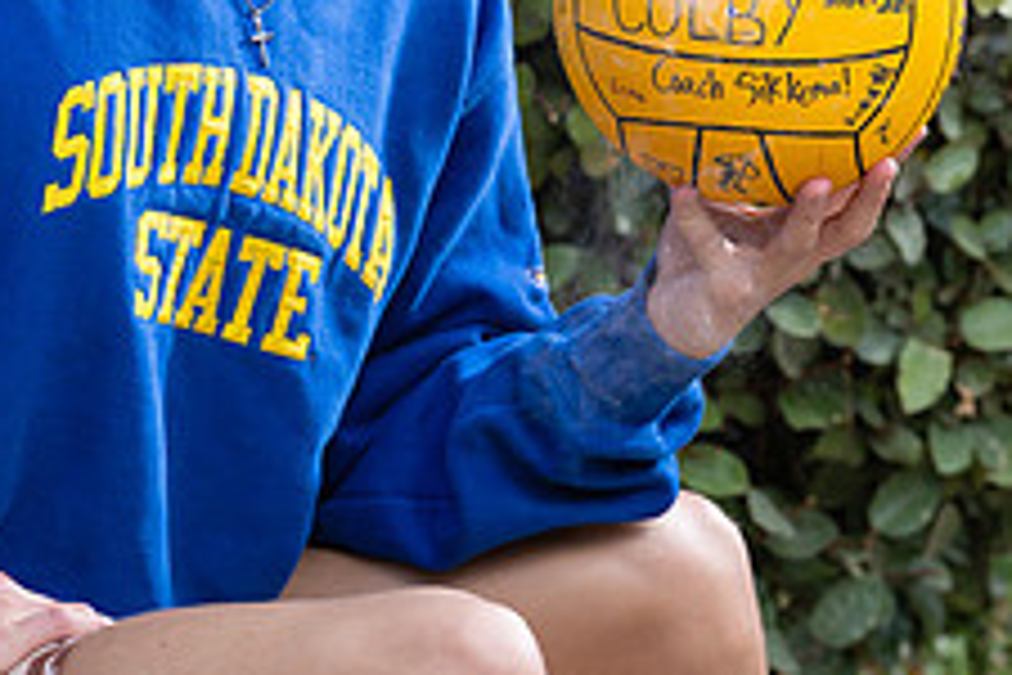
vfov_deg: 5.5
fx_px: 6943
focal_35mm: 247
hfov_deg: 8.3
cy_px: -79
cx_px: 270
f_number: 4.5
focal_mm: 96
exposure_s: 1/200
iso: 100
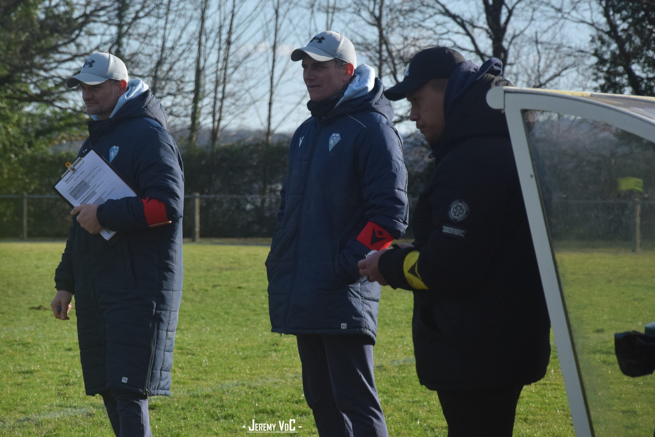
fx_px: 2866
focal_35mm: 158
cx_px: 328
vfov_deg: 8.7
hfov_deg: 13.0
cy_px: 218
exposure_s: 1/1600
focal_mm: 105
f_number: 5.6
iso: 400
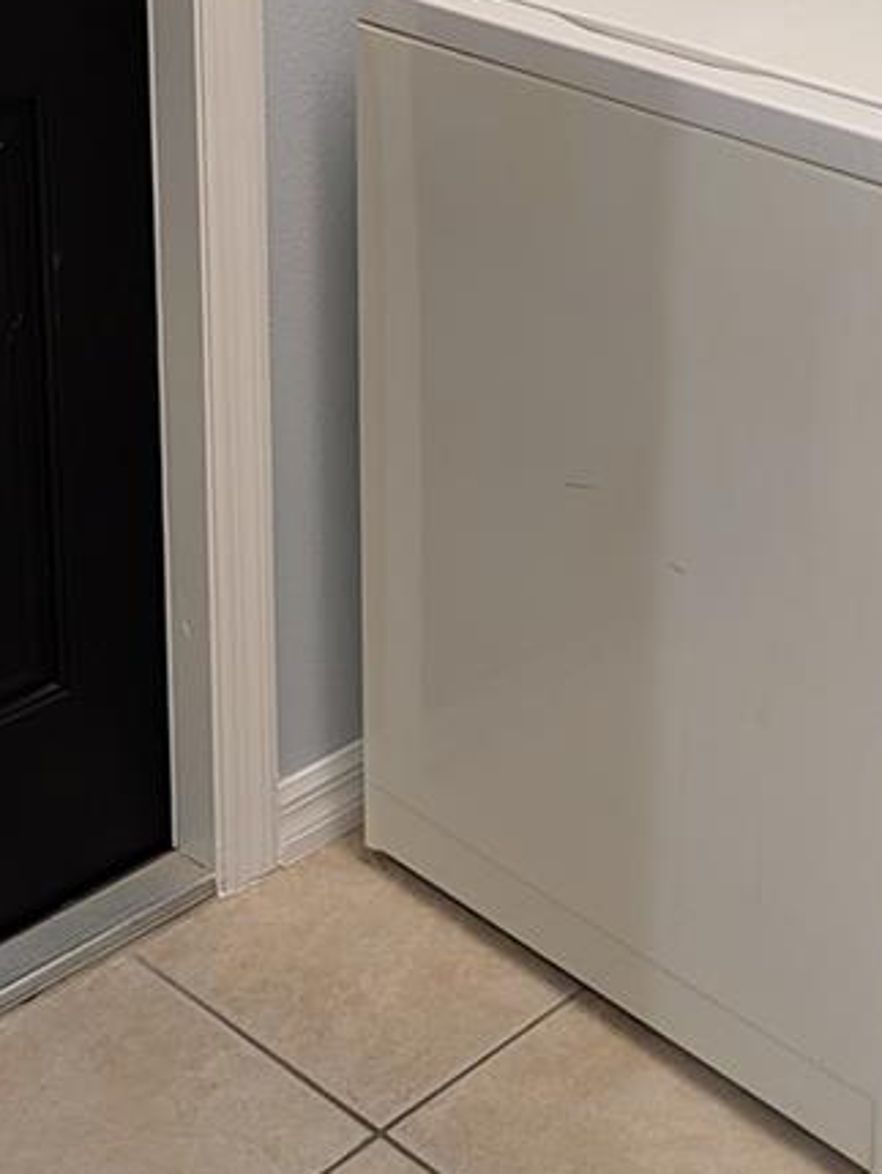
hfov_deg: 21.1
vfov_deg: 26.7
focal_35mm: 67
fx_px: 2274
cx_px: 924
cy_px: -101
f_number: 1.68
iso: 506
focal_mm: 6.9
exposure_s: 1/120
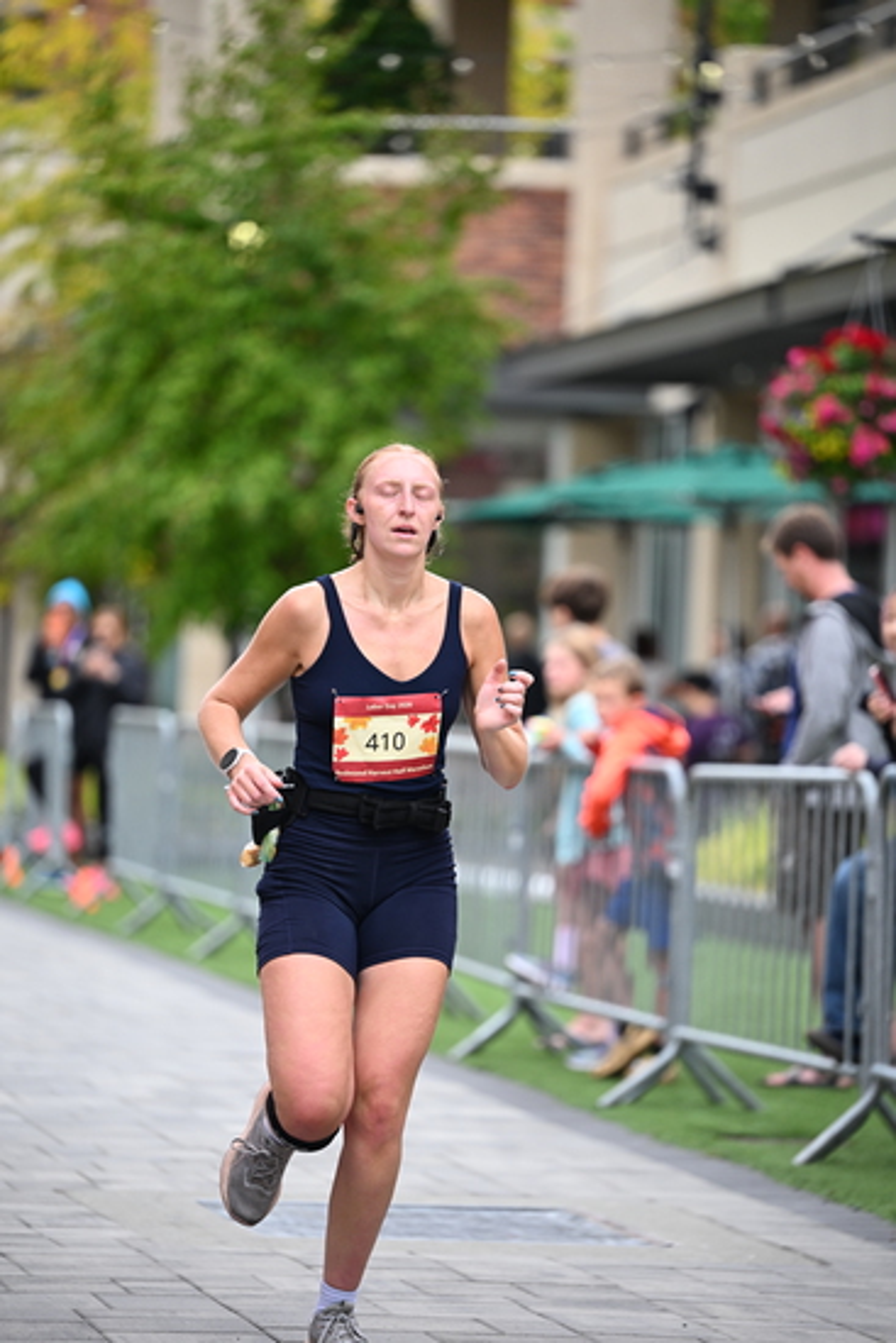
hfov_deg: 8.9
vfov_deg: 13.2
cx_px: 448
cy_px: 672
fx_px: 5783
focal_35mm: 155
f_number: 2.8
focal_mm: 155
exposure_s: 1/2000
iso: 640
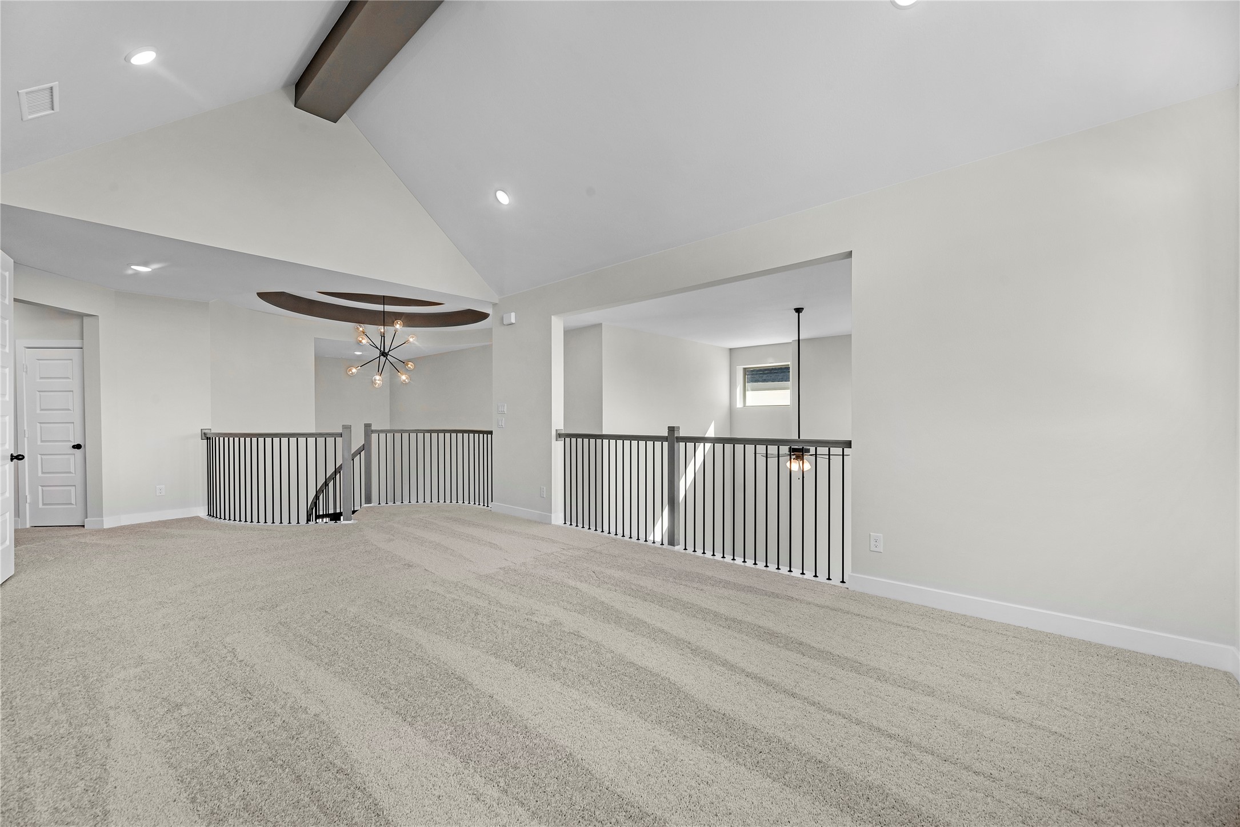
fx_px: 482
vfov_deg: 81.2
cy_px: 414
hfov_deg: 104.2
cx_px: 620
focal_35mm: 14
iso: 250
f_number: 9
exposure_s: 1/15
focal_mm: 14
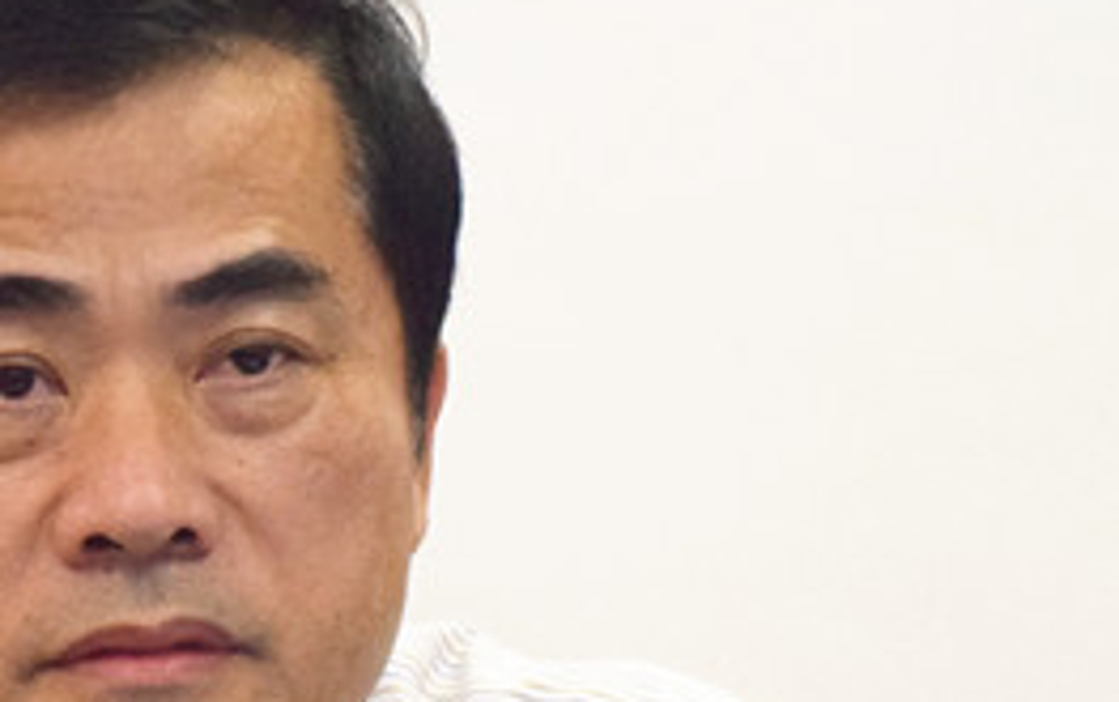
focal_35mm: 395
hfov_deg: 5.3
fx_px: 12045
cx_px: 238
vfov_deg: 3.3
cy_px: 734
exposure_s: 1/125
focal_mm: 85
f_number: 5.3
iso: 2800
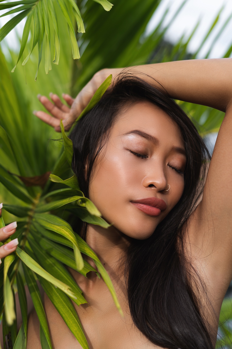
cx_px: 116
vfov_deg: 39.6
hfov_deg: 27.0
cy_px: 174
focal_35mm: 50
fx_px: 483
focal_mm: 50
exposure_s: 1/800
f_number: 2.8
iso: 100
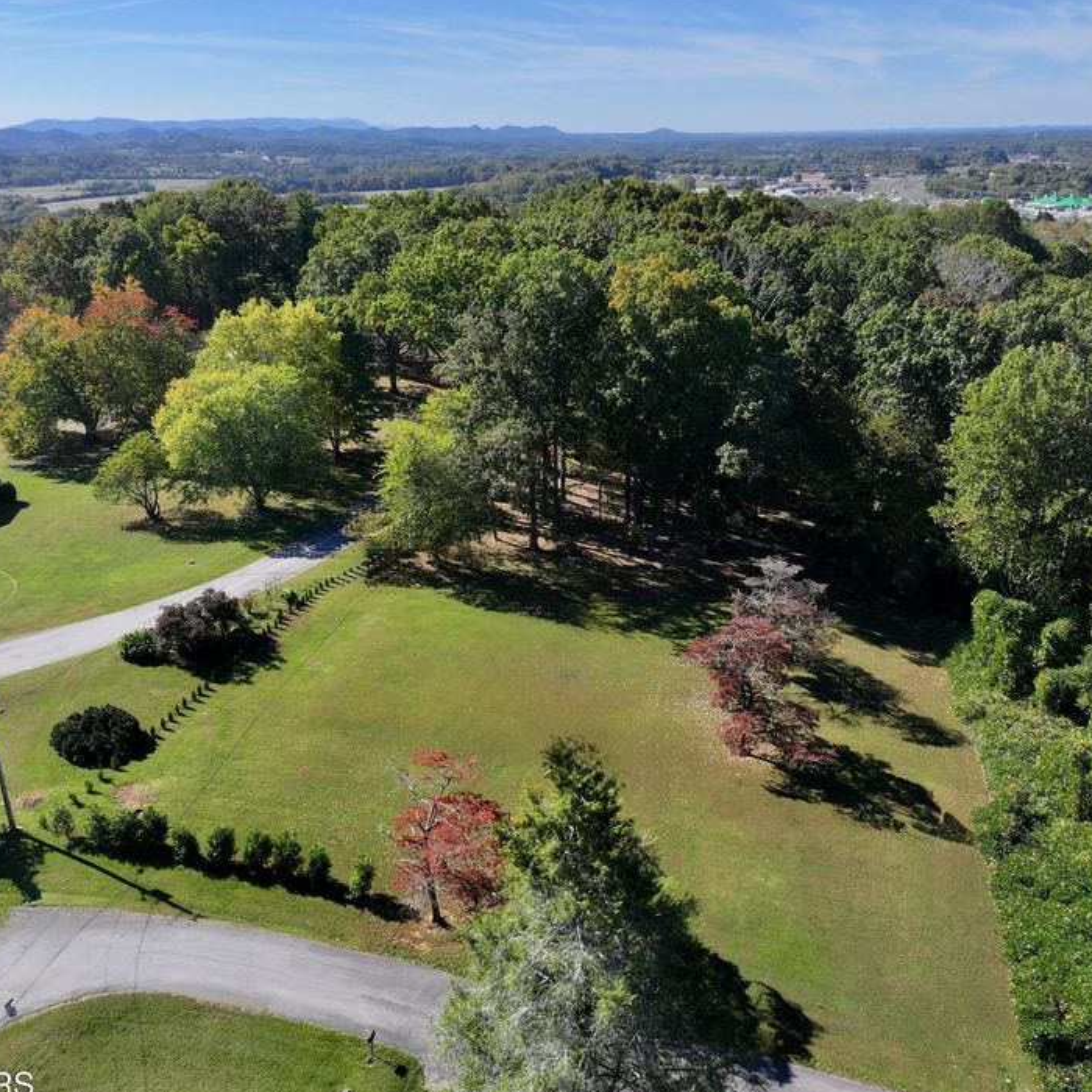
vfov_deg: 52.5
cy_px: 541
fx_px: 1106
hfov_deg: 52.5
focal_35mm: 31
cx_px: 583
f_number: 2.8
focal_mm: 12.29
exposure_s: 1/2500
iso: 200
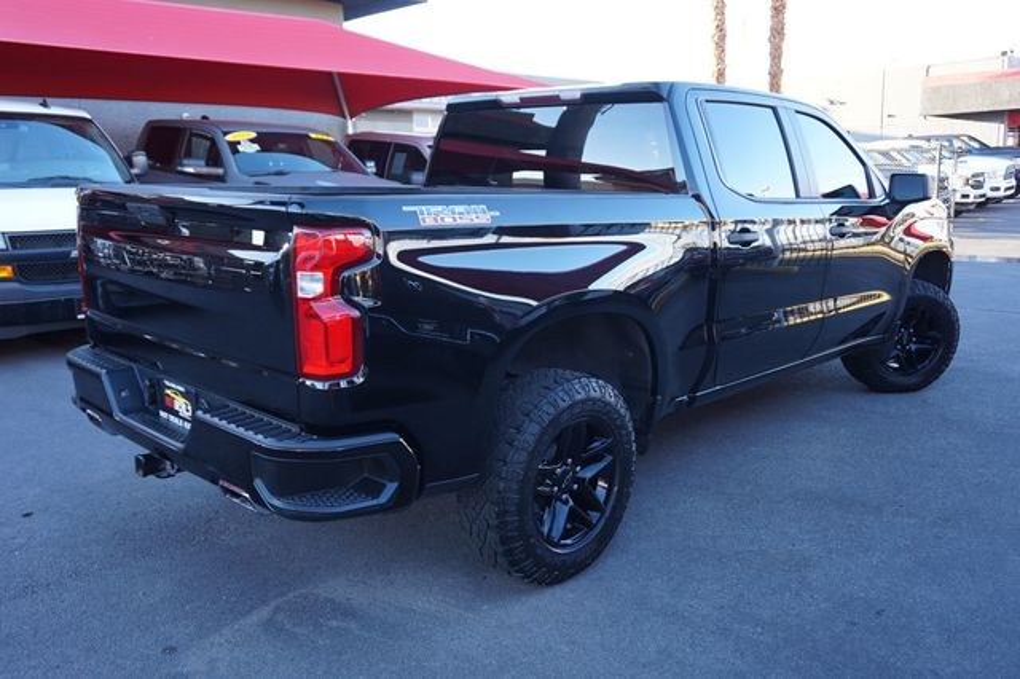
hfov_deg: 62.0
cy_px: 340
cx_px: 510
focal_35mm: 30
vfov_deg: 43.6
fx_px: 850
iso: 160
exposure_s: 1/60
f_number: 4
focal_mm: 20
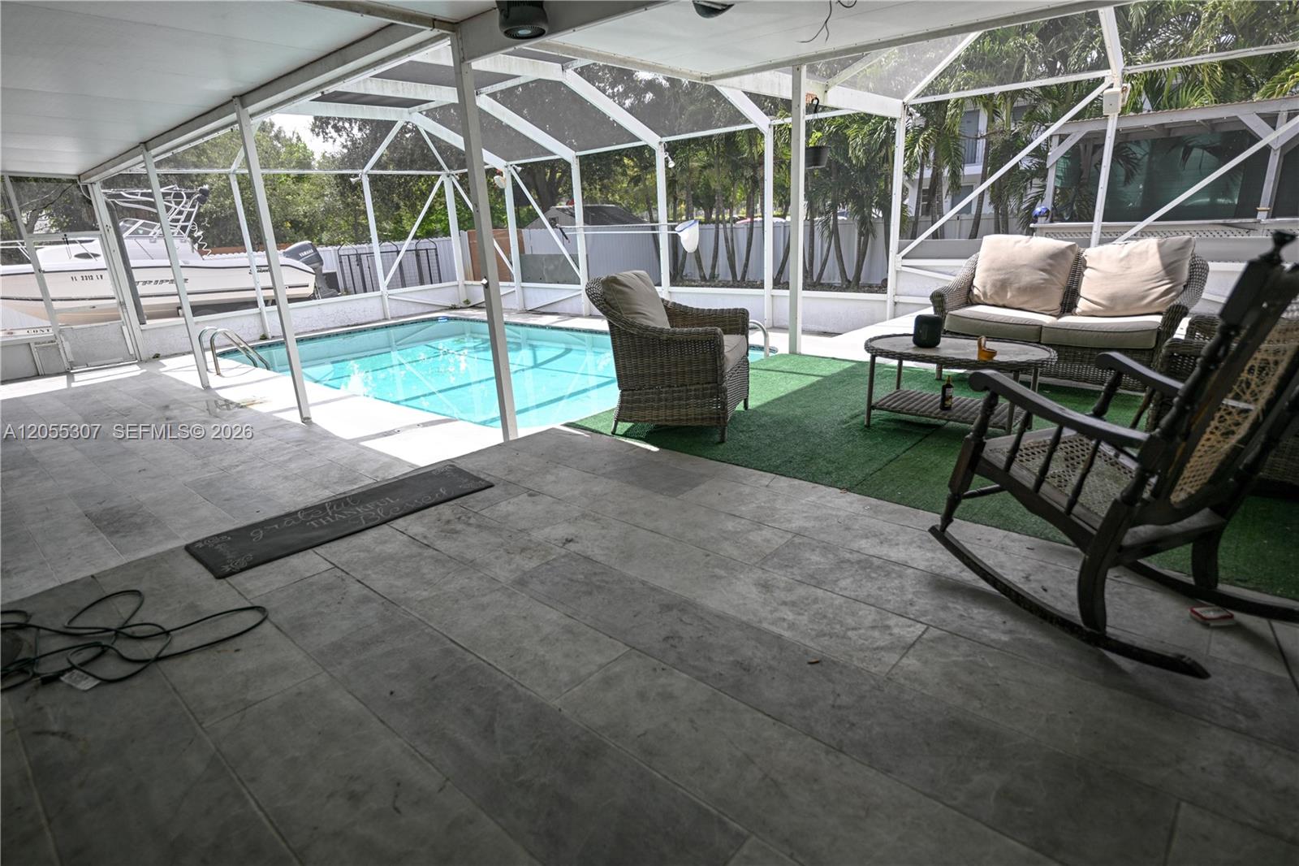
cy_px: 433
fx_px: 685
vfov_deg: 64.5
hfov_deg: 86.9
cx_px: 650
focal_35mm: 19
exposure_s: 1/800
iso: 100
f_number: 2.8
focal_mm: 19
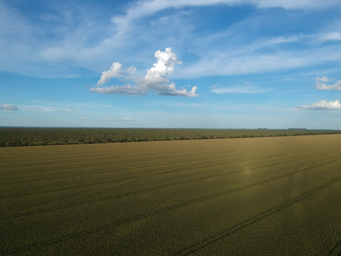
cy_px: 128
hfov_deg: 69.4
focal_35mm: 25
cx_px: 170
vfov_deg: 54.9
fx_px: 246
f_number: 2.6
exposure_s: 1/1000
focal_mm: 4.49
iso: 101
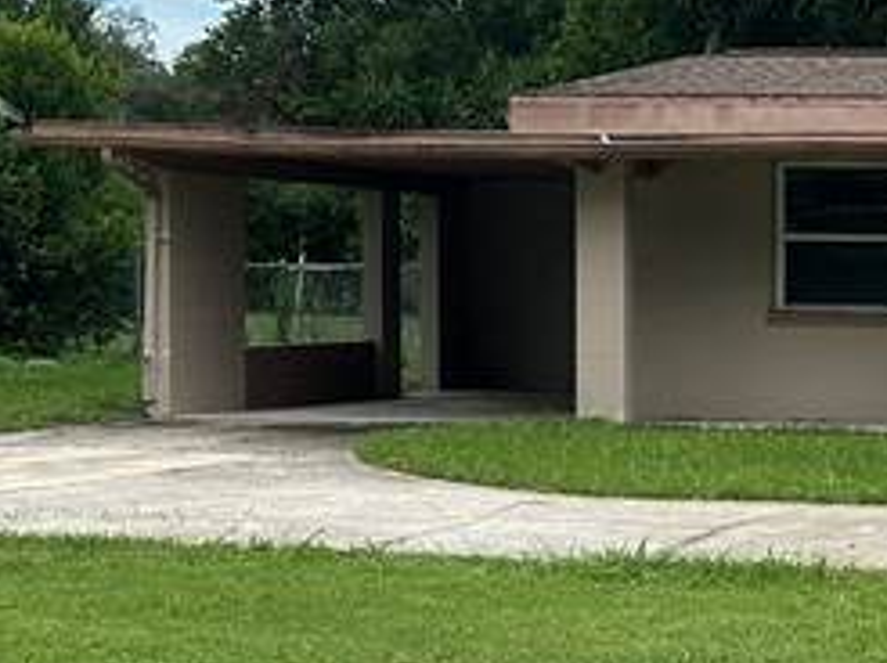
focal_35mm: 100
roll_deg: -1.7
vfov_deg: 14.8
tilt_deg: -2.3
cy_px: 364
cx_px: 1143
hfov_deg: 18.4
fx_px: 2560
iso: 80
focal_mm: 6.86
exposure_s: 1/3247
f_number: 1.78
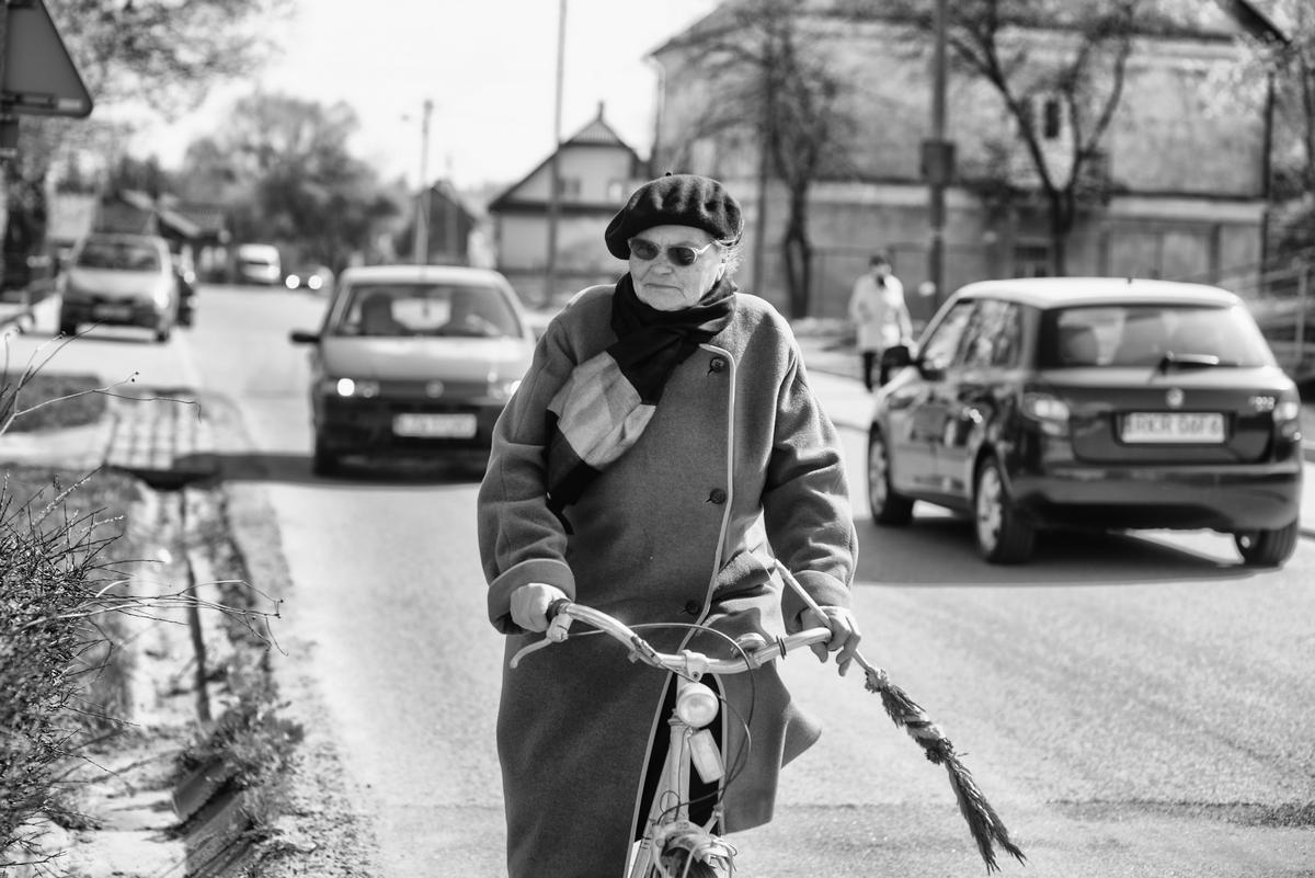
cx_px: 658
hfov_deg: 23.9
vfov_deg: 16.1
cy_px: 439
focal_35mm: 85
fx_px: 3106
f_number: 3.2
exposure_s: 1/800
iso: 100
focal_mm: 85
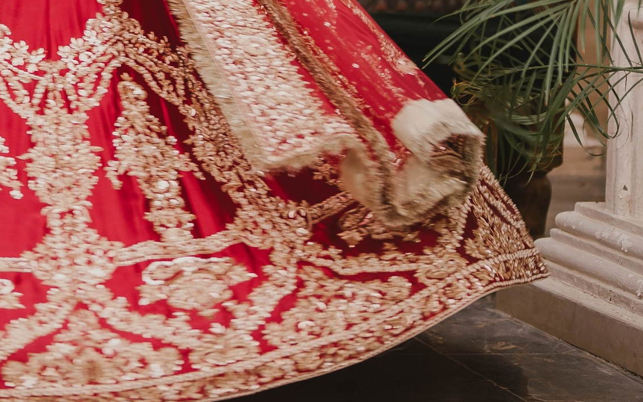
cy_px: -248
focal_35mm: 174
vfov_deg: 7.4
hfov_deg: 11.9
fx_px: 3049
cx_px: -30
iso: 160
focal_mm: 50
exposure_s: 1/200
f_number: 1.8
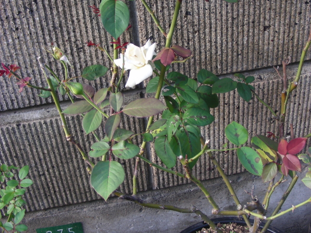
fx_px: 458
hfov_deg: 37.5
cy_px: 90
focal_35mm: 51
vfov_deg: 28.5
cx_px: 156
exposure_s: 1/36
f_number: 3.5
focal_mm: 6.3
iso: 50
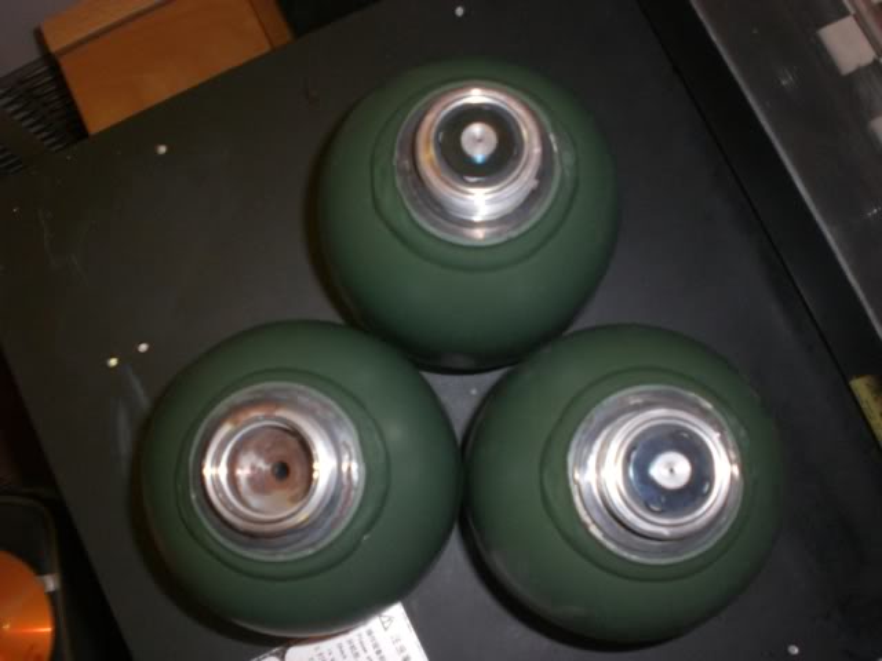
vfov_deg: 37.7
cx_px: 441
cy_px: 330
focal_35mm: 38
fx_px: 968
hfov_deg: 49.0
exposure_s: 1/30
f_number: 3.1
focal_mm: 6.3
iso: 200
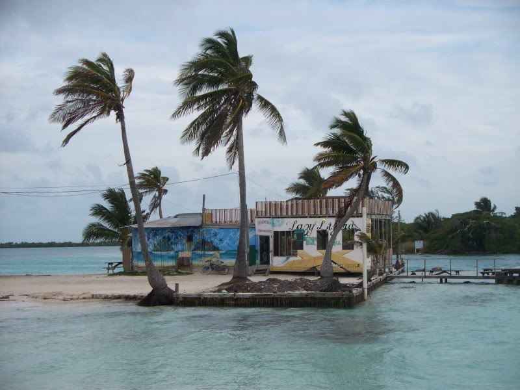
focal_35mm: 61
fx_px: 916
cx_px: 260
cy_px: 195
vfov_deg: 24.0
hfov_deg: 31.7
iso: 64
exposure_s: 1/320
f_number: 3.1
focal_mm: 12.89
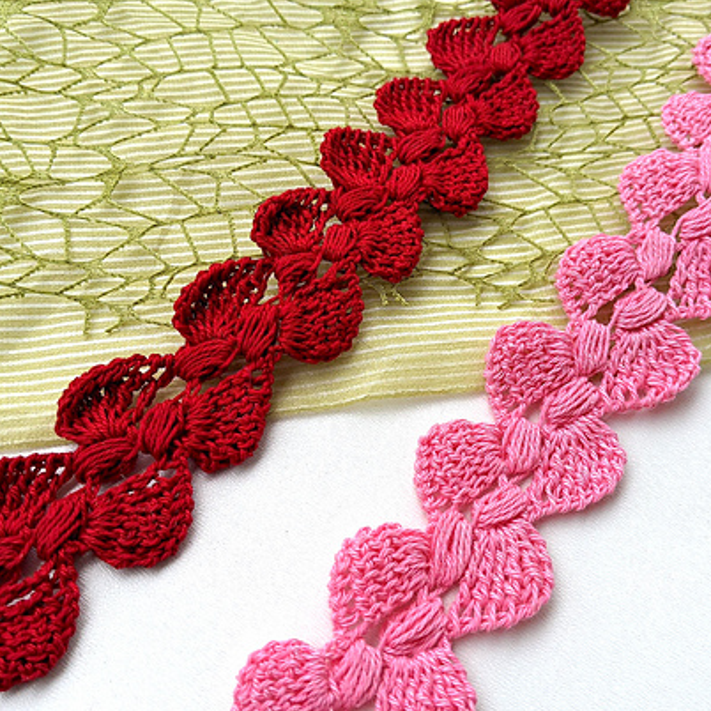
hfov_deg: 43.8
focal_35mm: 38
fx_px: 883
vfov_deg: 43.8
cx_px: 370
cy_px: 371
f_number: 1.8
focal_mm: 4.44
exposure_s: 1/1235
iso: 74
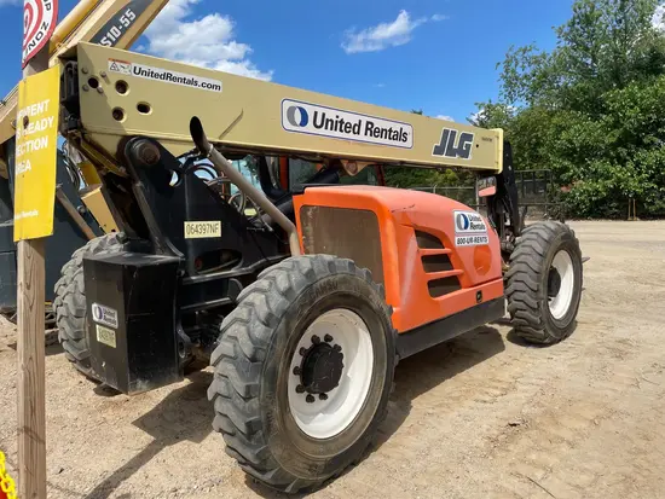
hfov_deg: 67.3
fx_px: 500
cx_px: 332
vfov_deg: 53.1
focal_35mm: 26
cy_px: 250
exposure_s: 1/3731
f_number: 1.6
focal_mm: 4.2
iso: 32
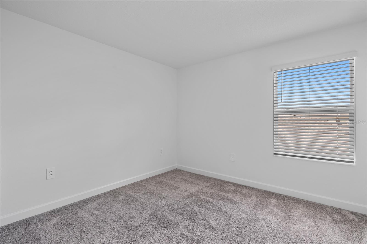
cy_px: 122
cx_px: 184
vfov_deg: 73.7
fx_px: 163
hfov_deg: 96.7
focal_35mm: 16
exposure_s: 1/2
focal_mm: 16
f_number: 7.1
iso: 320
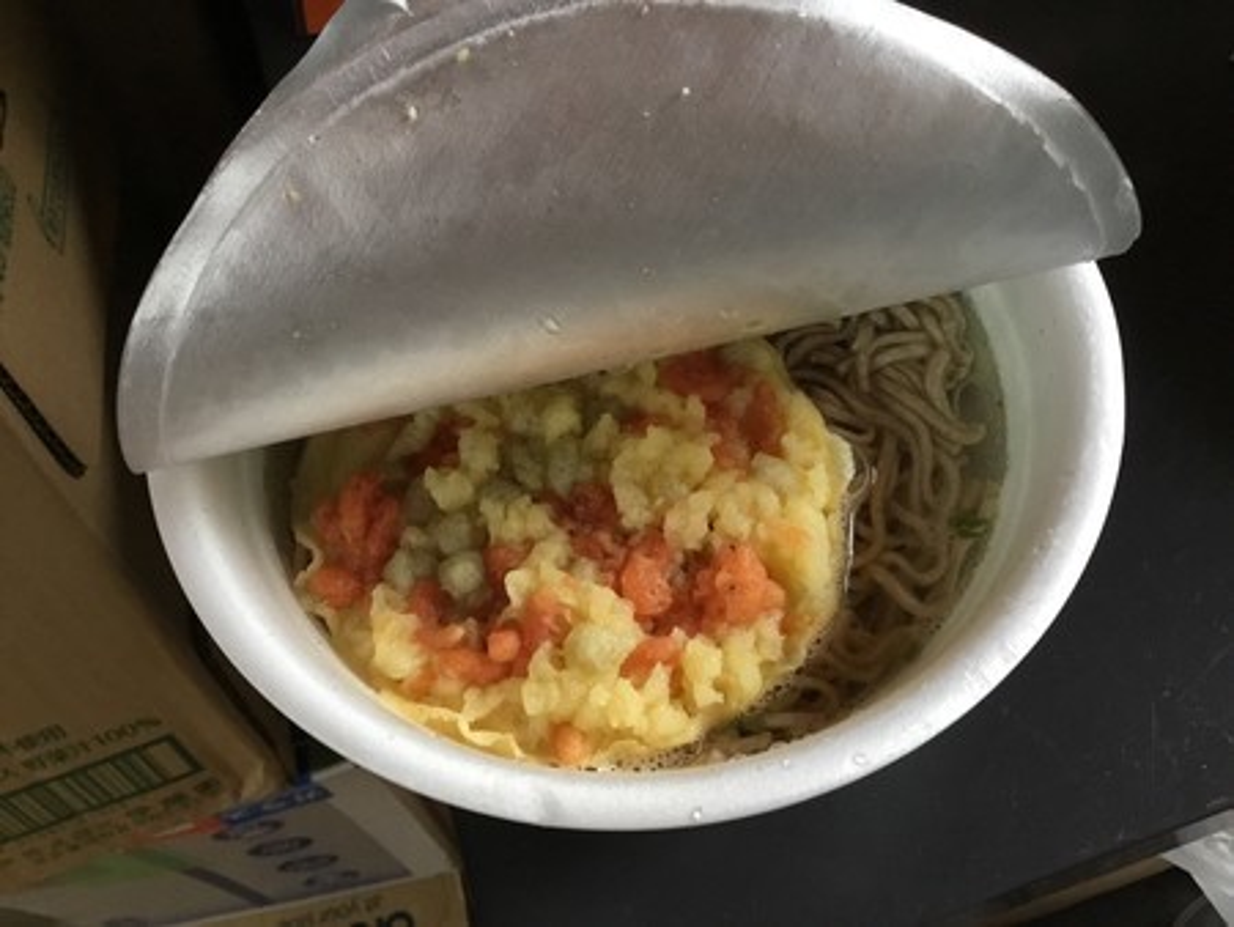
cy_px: 464
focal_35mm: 31
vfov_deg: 45.5
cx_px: 617
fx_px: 1106
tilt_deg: -63.7
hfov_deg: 58.3
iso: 160
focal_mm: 3.3
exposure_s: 1/30
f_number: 2.4
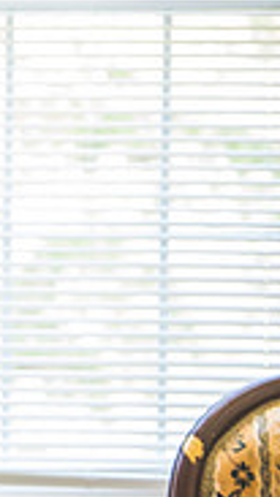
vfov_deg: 15.2
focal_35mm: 141
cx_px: -488
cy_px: 137
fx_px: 1860
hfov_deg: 7.7
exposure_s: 1/125
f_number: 2.8
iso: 1250
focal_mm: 42
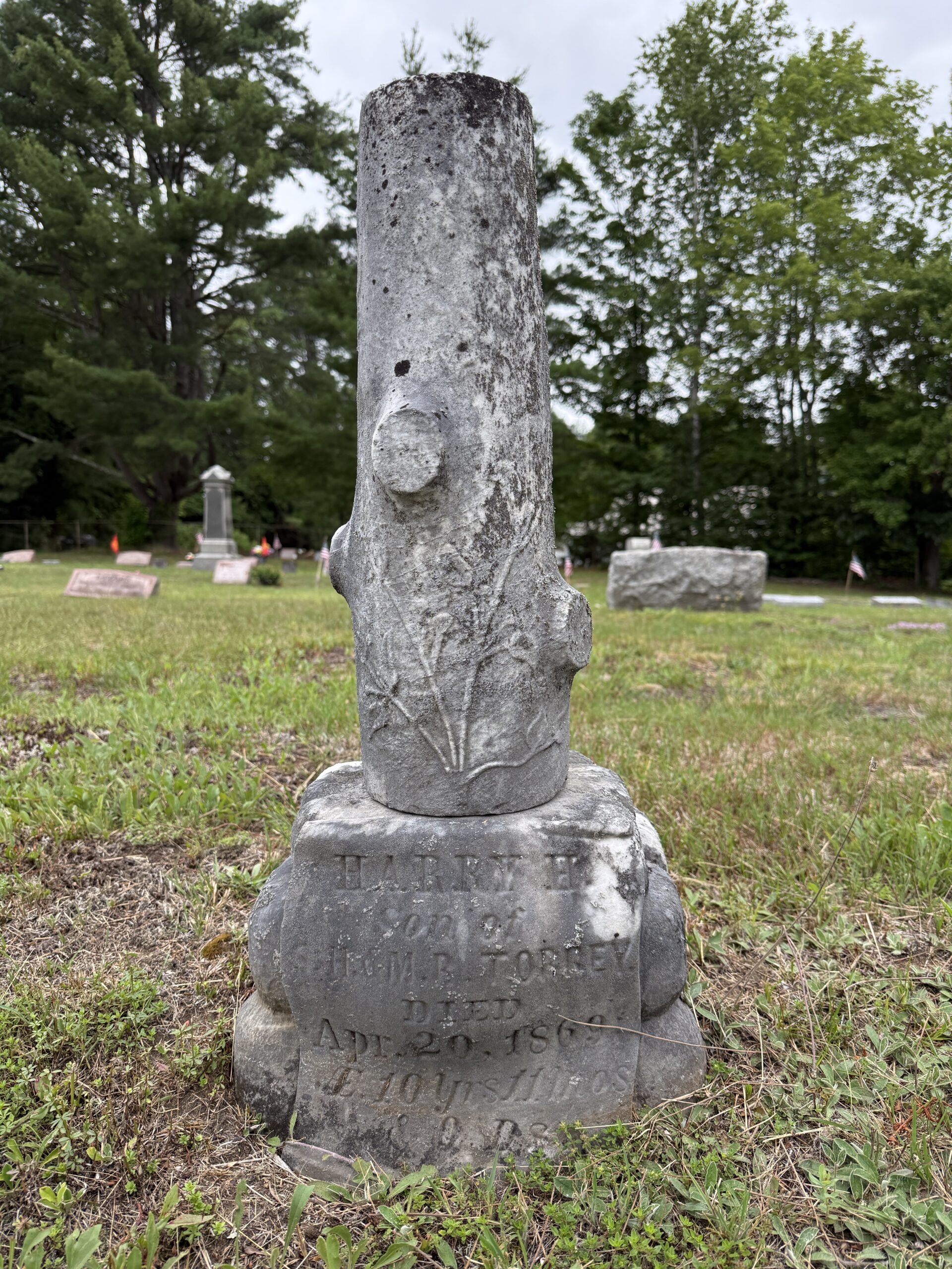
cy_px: 634
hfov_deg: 56.8
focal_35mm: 24
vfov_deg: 71.6
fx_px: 880
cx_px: 476
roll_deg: -0.5
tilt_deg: -4.2
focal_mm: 6.76
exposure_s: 1/757
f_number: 1.78
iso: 100
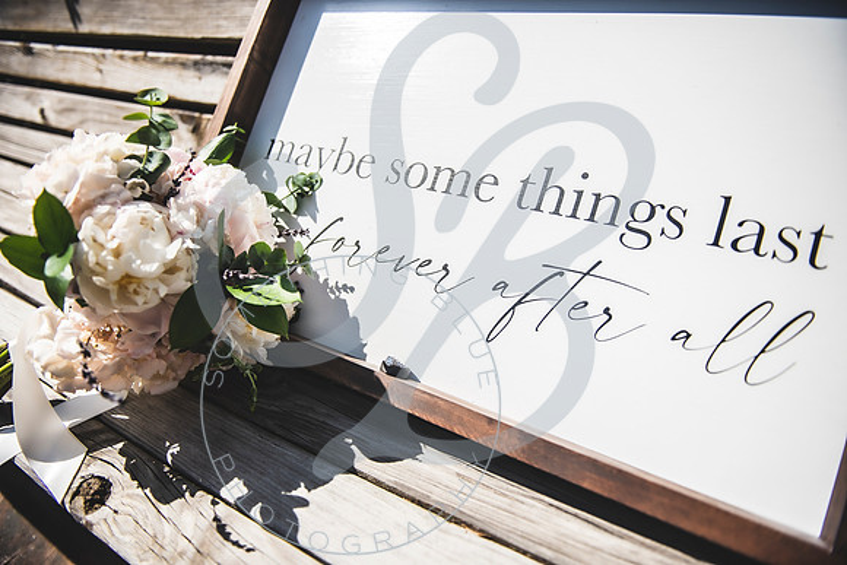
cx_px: 424
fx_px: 565
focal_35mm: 24
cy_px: 282
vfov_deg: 53.2
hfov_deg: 73.7
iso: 100
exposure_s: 1/2500
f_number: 2.8
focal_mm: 24
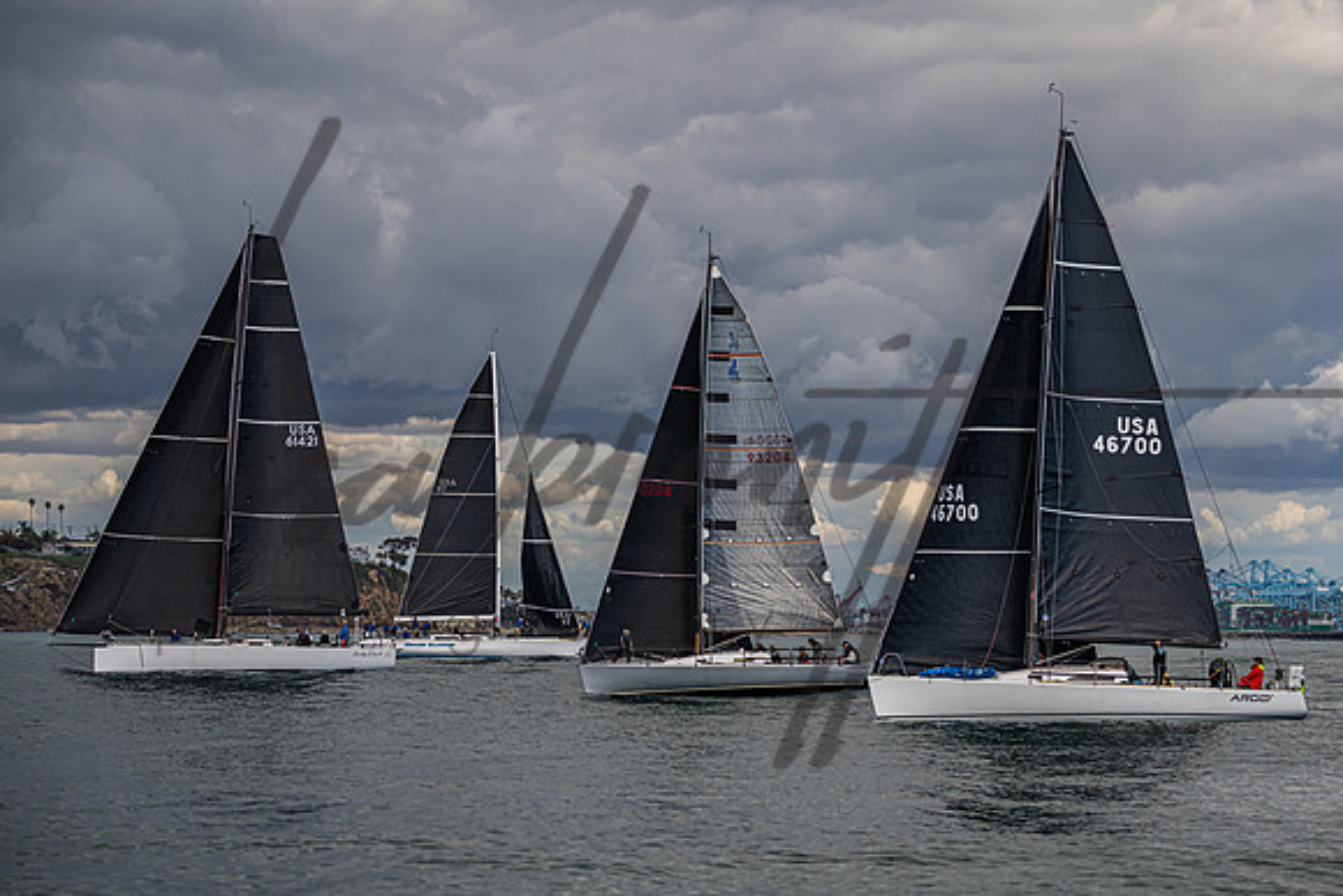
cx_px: 735
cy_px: 476
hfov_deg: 17.4
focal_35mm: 118
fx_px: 4394
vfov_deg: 11.6
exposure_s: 1/3200
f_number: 5.6
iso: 400
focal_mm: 105
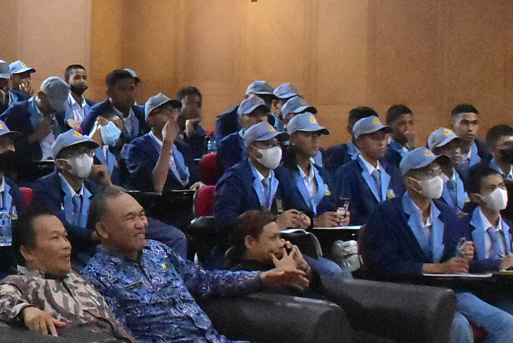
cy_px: 130
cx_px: -39
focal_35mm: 113
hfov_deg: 17.5
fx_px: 1612
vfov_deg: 12.1
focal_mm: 20
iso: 8000
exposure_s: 1/100
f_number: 4.5
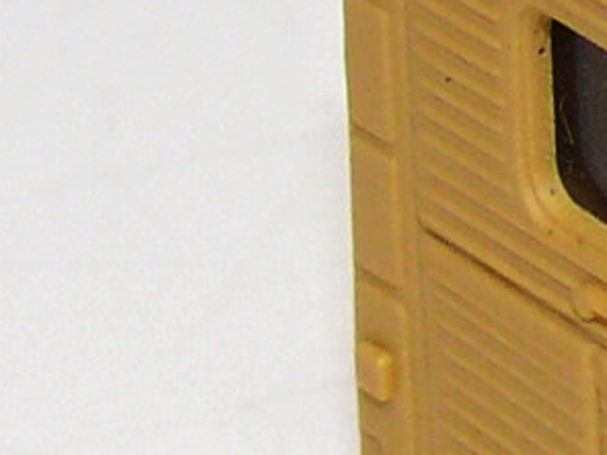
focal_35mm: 634
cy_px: 60
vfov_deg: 2.3
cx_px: 1290
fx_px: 11113
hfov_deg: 3.1
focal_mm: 14.4
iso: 100
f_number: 4
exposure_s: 1/30
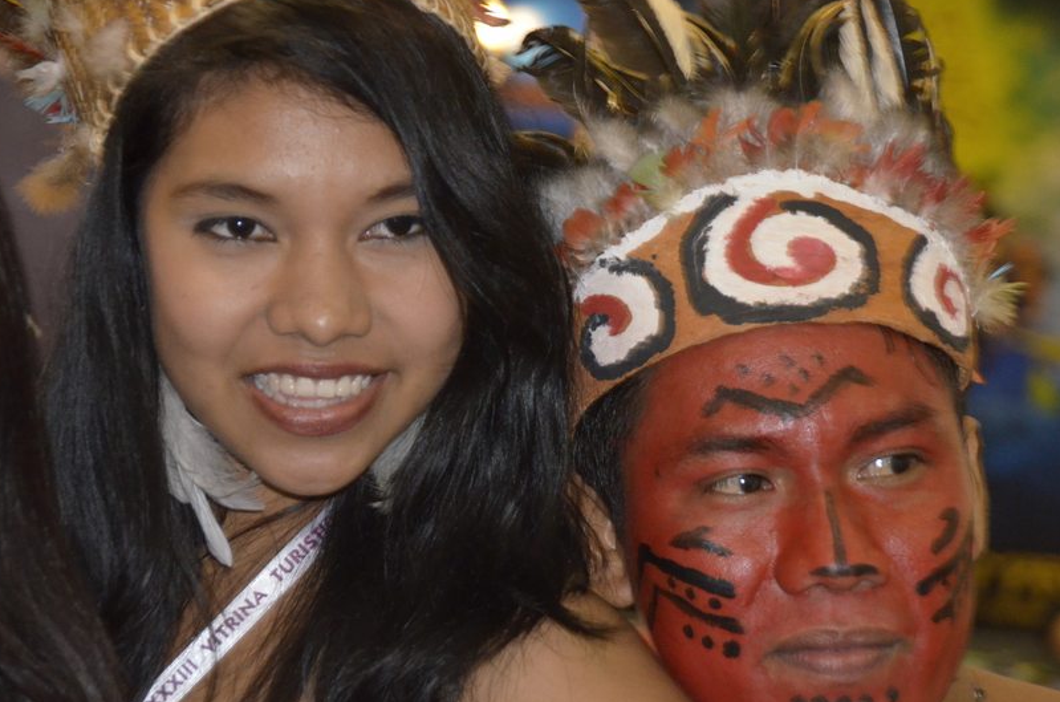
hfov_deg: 13.5
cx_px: 513
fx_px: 4466
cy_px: 360
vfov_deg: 9.0
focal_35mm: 152
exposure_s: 1/60
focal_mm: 90
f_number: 5.3
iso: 3200
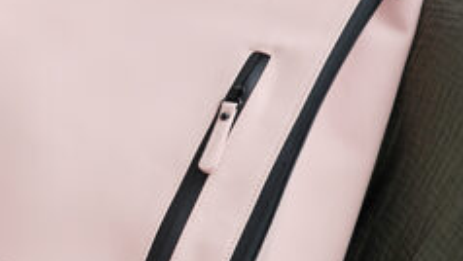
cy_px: 51
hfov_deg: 5.3
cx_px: -156
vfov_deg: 3.0
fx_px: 4986
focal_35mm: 406
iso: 400
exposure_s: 1/80
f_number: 4
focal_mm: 80
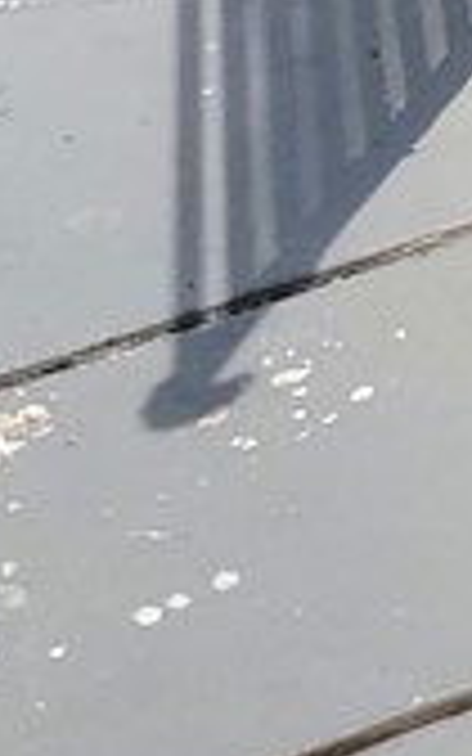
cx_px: 1668
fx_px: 3458
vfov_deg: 10.4
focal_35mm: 168
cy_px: -1170
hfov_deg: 6.7
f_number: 1.8
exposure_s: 1/2000
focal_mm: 5.4
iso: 40
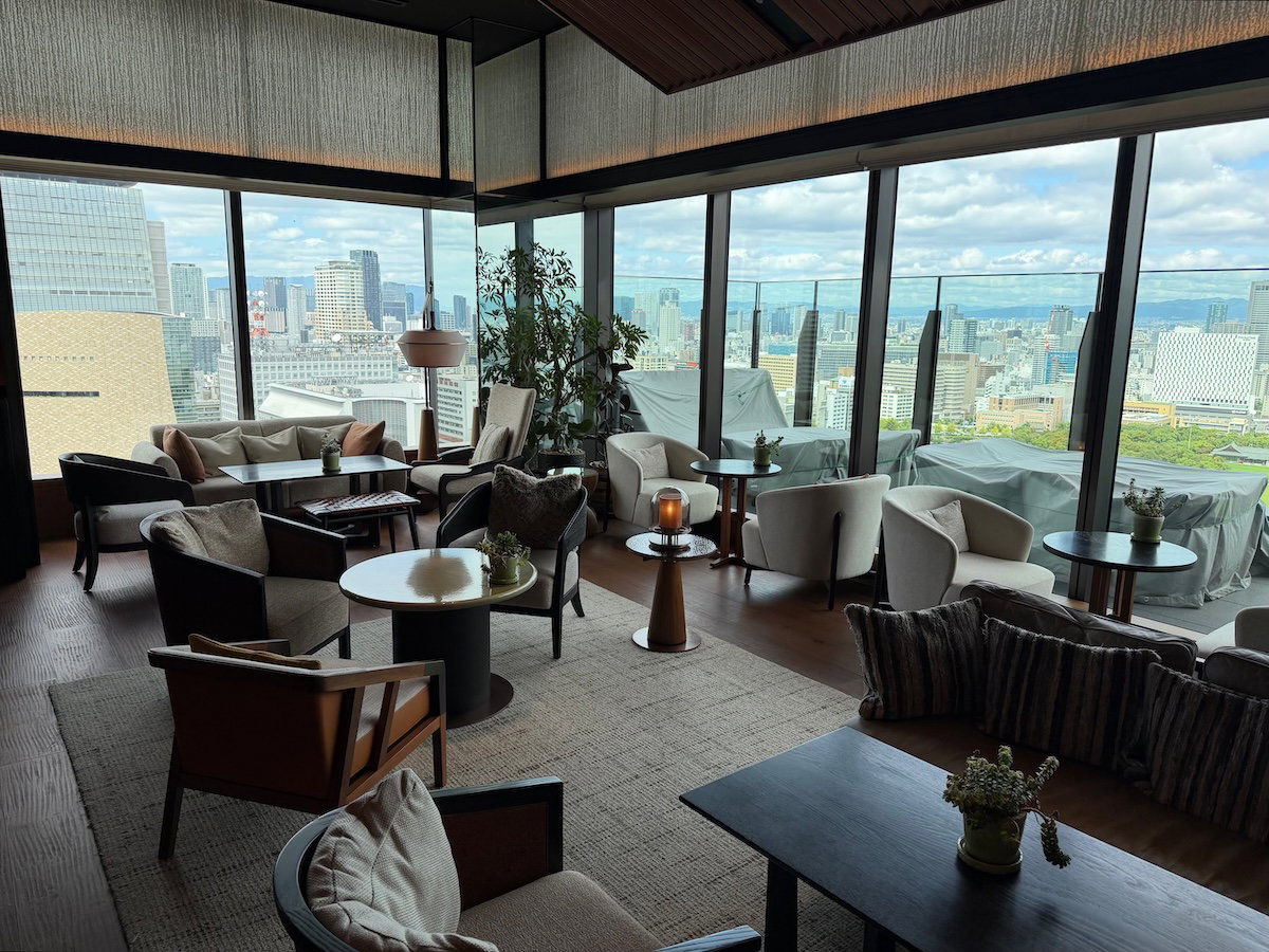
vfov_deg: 56.8
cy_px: 476
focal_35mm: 24
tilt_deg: -10.7
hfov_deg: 71.6
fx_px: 880
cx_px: 634
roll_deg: -0.3
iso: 100
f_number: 1.78
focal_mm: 6.76
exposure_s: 1/2000
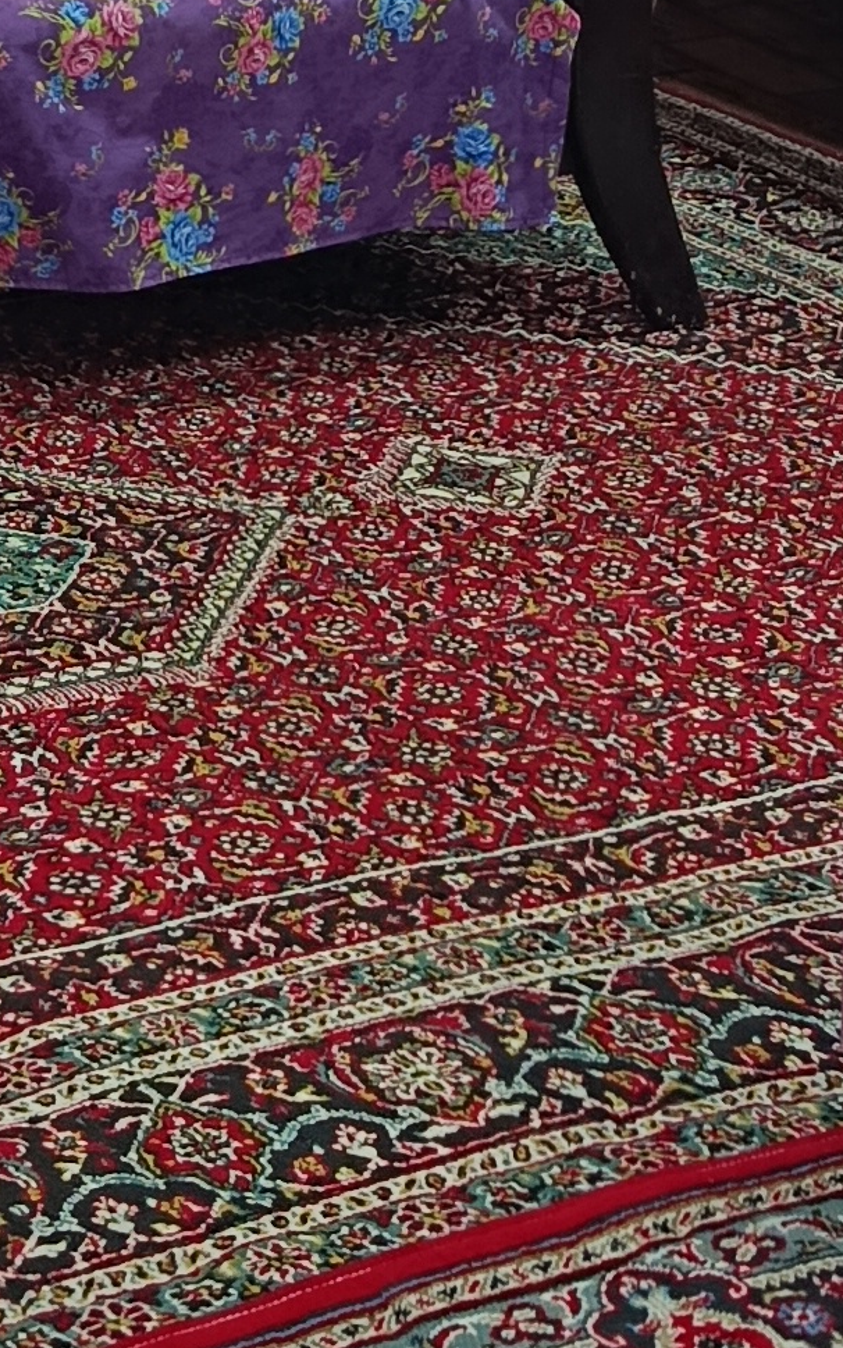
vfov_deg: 19.3
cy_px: 29
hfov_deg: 12.4
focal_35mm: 105
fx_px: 3858
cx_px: 45
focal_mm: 5.24
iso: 554
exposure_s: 1/100
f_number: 1.7
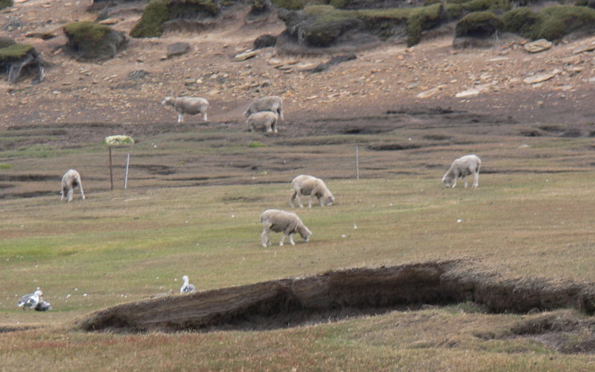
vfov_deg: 2.3
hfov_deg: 3.7
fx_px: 9226
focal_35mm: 569
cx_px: 298
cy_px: 175
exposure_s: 1/100
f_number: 5.6
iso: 80
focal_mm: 88.8
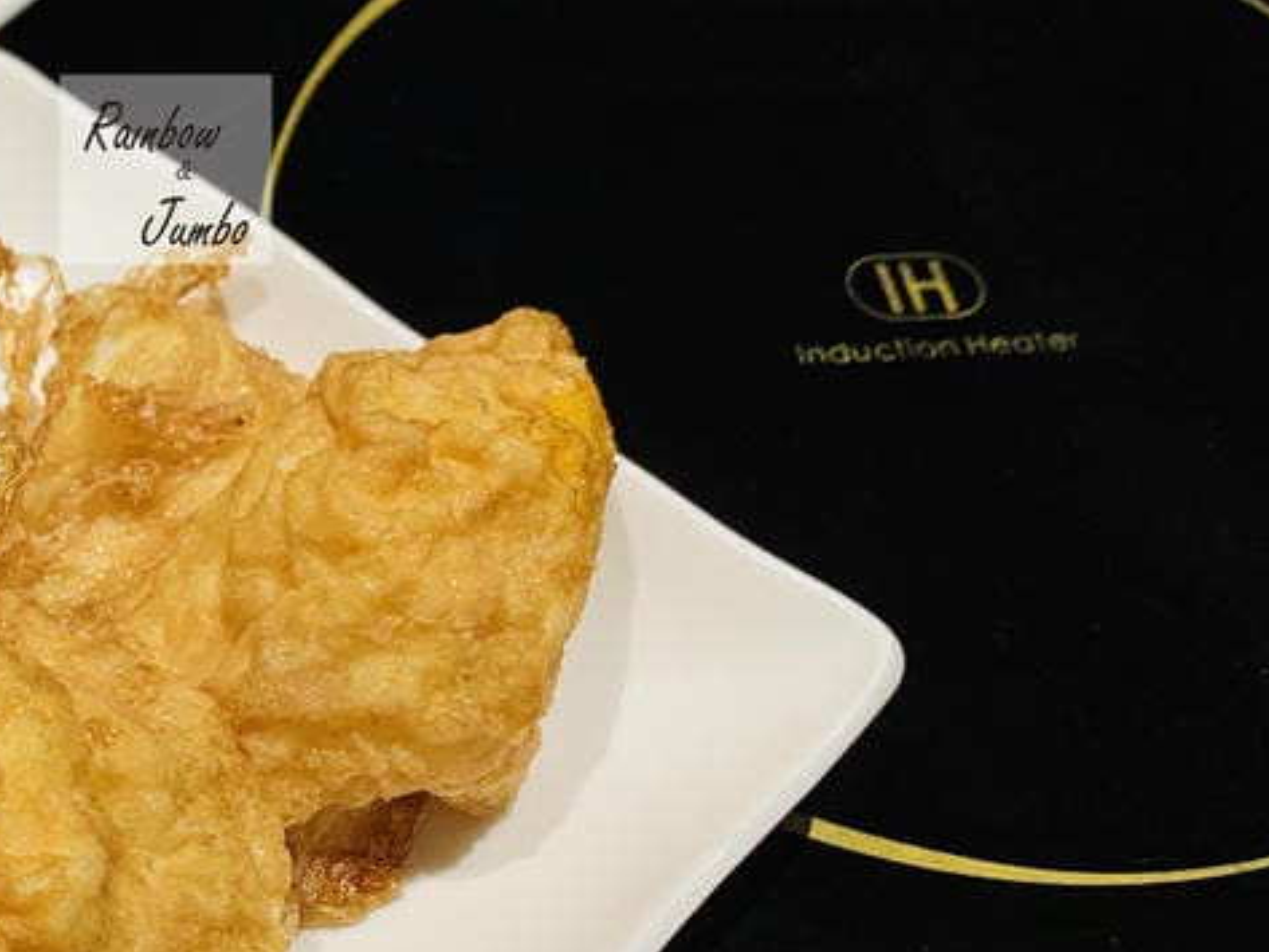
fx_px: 2420
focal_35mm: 66
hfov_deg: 27.6
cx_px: -16
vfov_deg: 22.2
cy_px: 560
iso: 100
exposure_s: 1/68
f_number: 1.8
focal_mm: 4.25
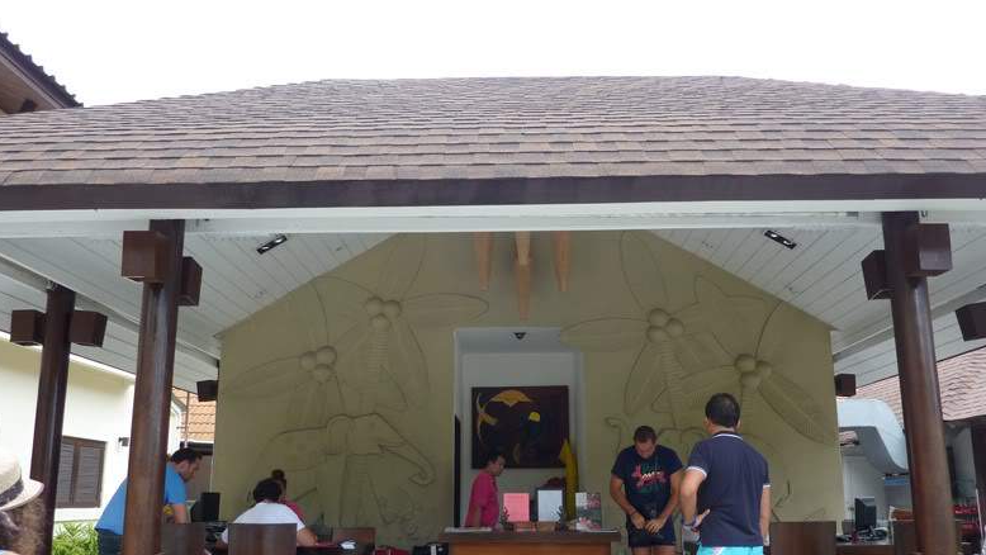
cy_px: 347
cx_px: 499
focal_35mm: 28
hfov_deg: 67.9
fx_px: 732
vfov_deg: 41.2
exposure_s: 1/125
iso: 80
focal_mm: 4.1
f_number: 3.5
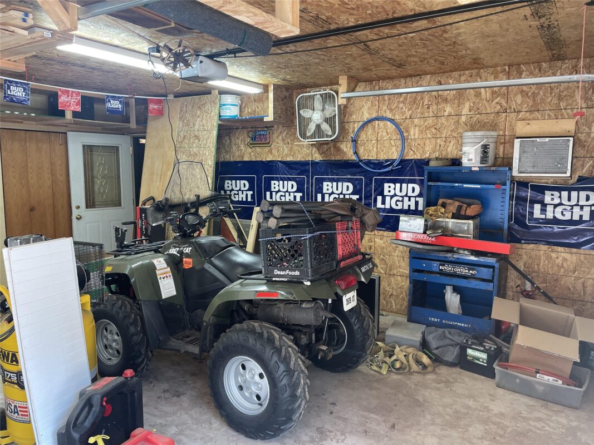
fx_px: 446
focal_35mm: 26
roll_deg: +0.0
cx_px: 297
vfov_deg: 53.1
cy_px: 222
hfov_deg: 67.3
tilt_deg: -6.0
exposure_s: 1/120
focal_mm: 4.2
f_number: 1.6
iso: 125
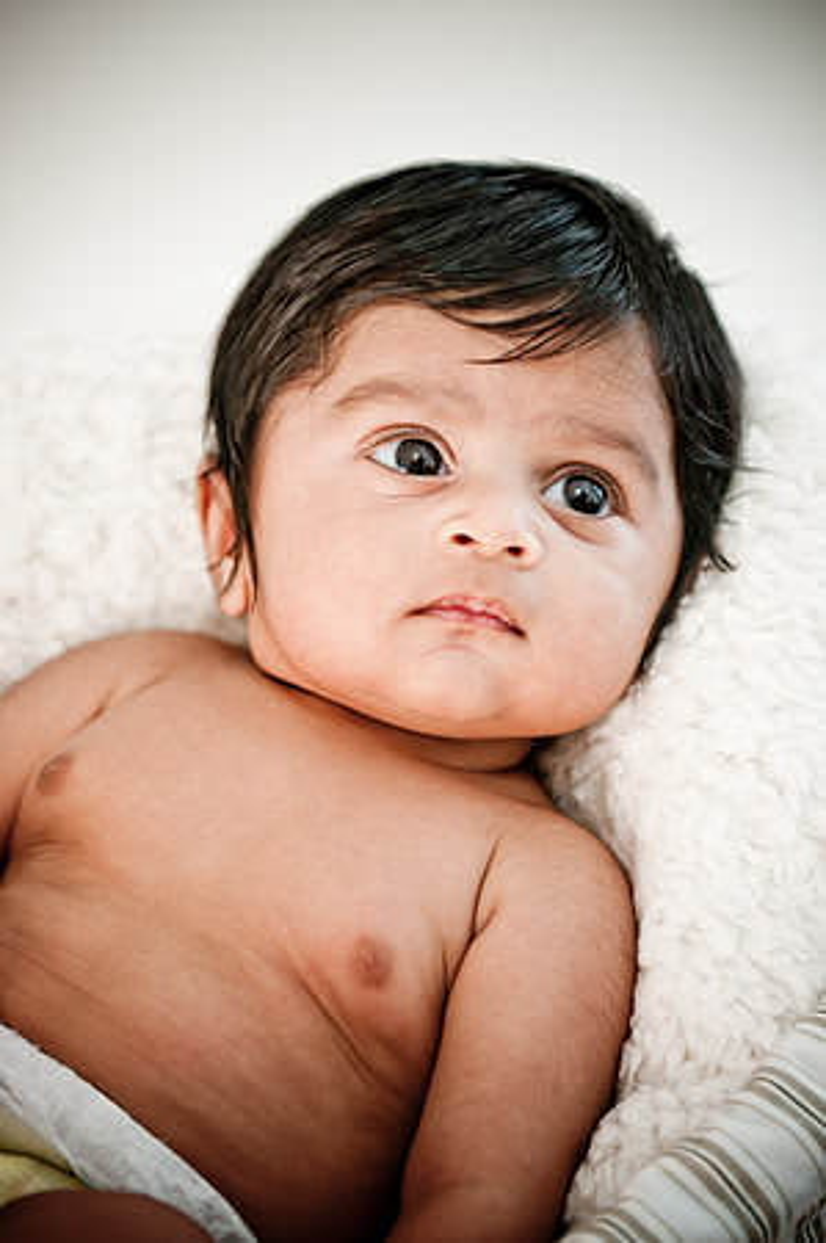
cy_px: 622
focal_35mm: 105
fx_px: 3622
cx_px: 413
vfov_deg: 19.5
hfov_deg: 13.0
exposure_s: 1/80
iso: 100
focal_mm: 70
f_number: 2.8
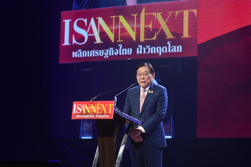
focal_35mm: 187
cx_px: 126
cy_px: 84
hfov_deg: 11.0
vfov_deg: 7.3
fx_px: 1303
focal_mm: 125
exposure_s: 1/200
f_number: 5.6
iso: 2000
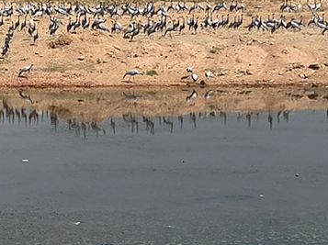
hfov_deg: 15.1
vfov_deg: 11.4
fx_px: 1221
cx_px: 29
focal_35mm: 129
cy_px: 222
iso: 80
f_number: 1.8
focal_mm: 5.4
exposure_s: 1/7891
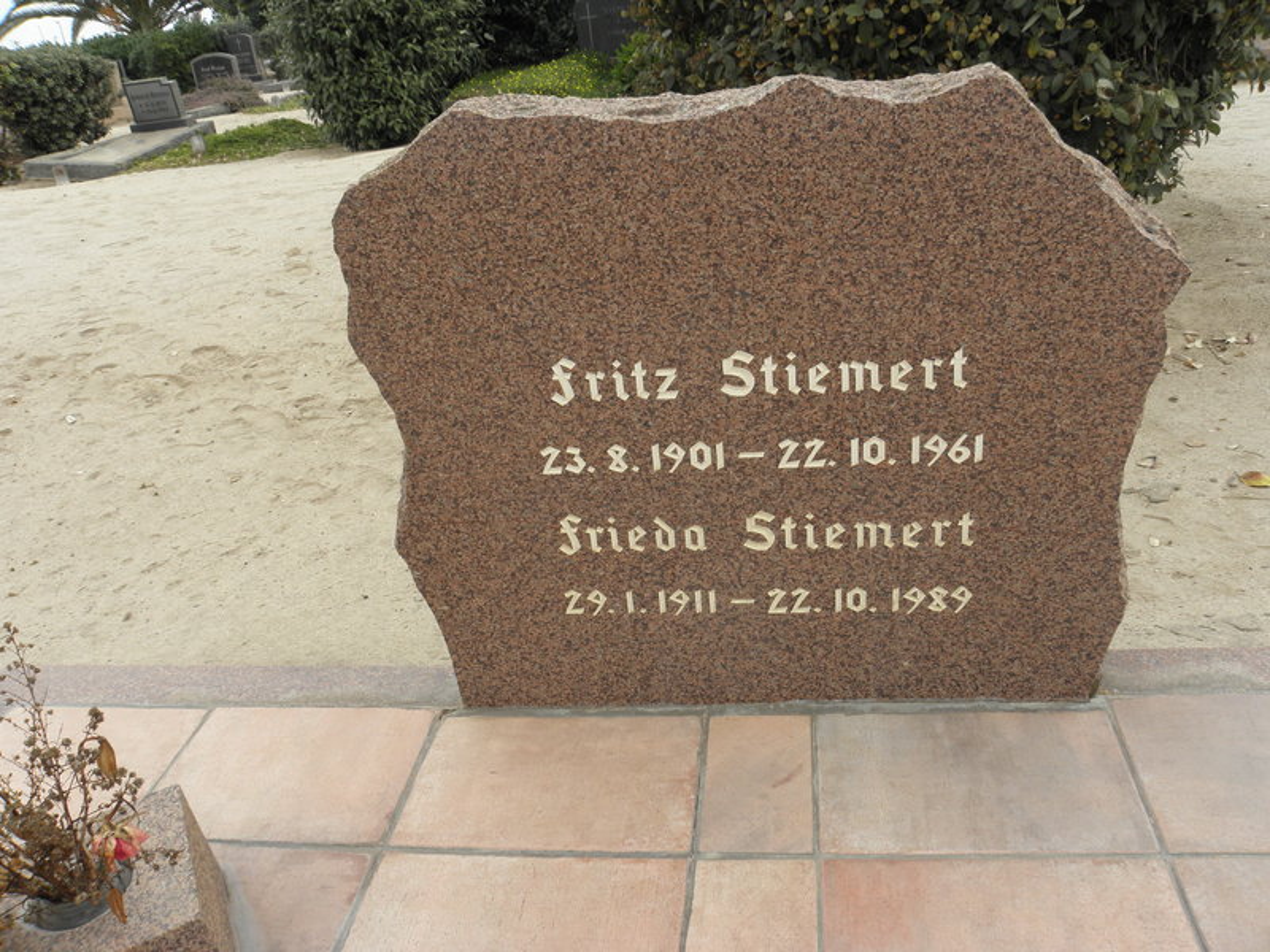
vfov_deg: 53.1
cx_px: 635
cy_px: 476
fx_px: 954
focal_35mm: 26
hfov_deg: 67.3
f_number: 5.6
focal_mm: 4.6
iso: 64
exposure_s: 1/80
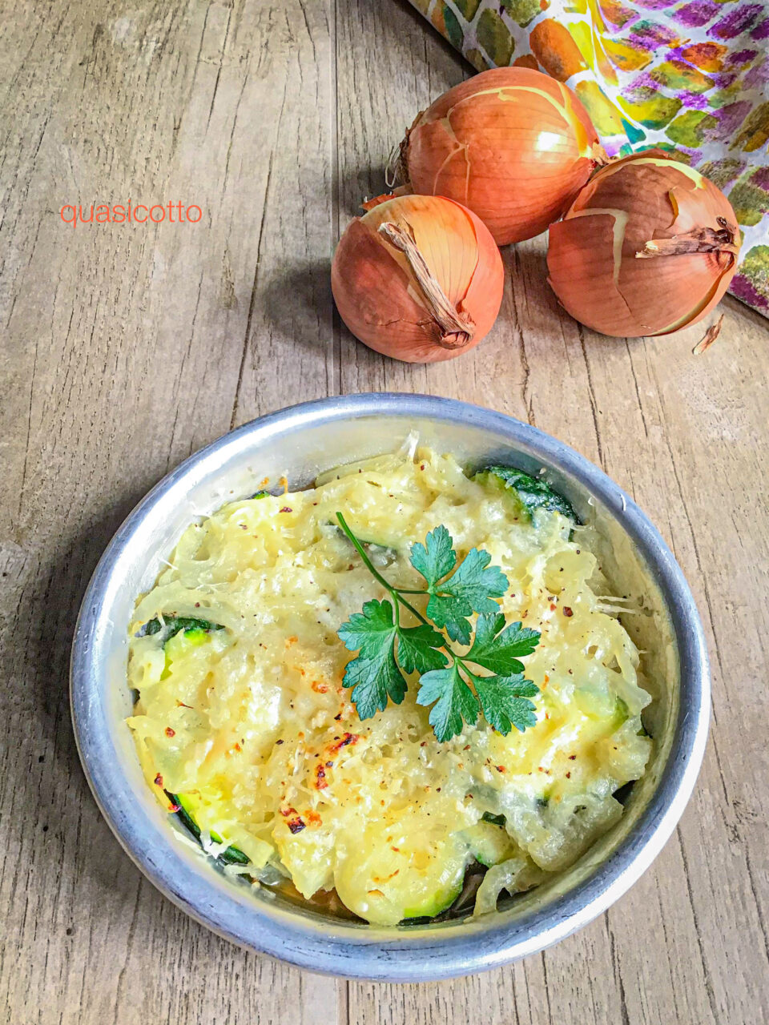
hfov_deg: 45.4
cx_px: 384
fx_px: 918
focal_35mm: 31
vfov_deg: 58.4
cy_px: 512
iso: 25
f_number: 2.4
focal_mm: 3.3
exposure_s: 1/35
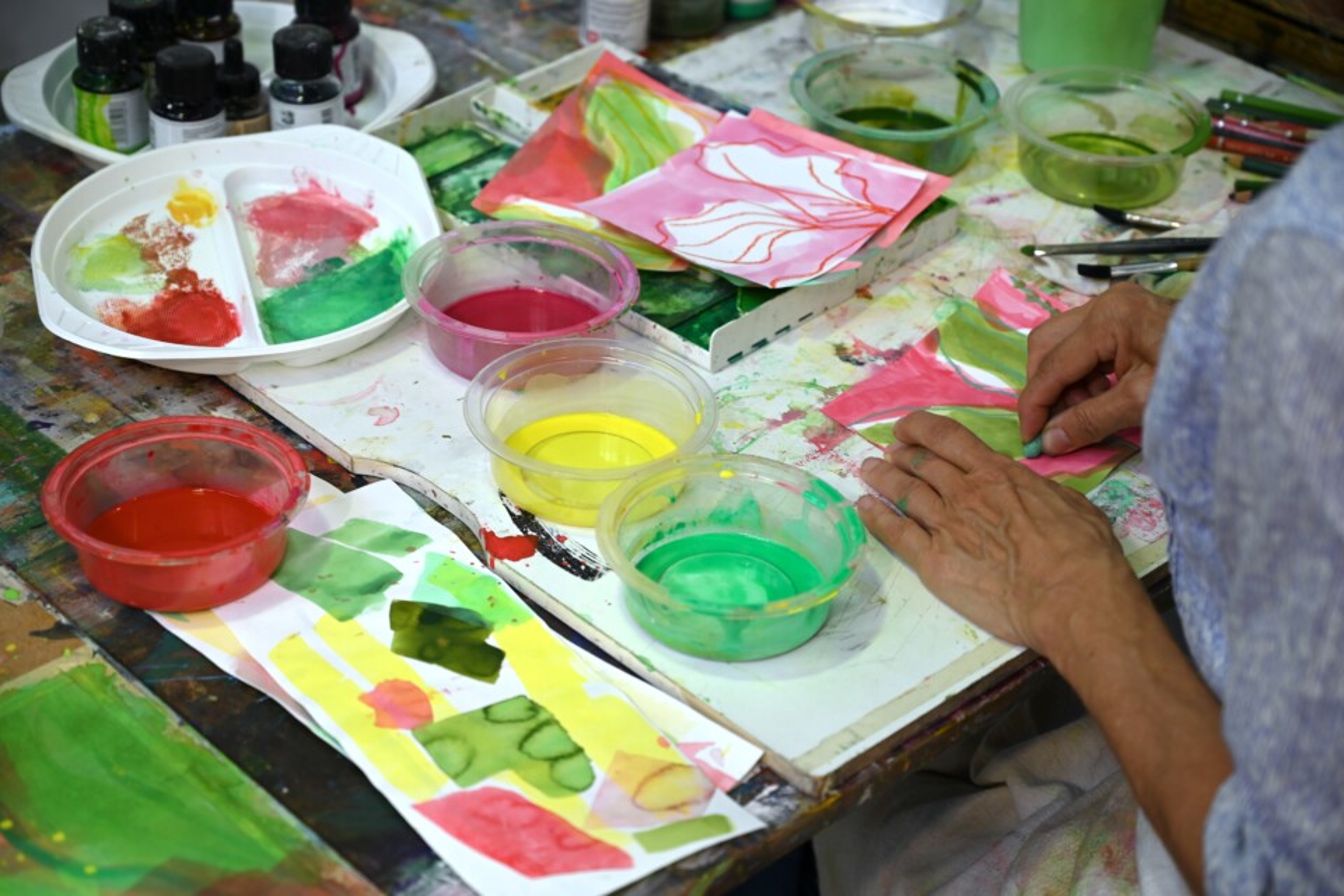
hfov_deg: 28.8
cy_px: 448
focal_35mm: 70
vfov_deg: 19.5
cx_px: 672
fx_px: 2613
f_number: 4
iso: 160
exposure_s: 1/80
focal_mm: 70
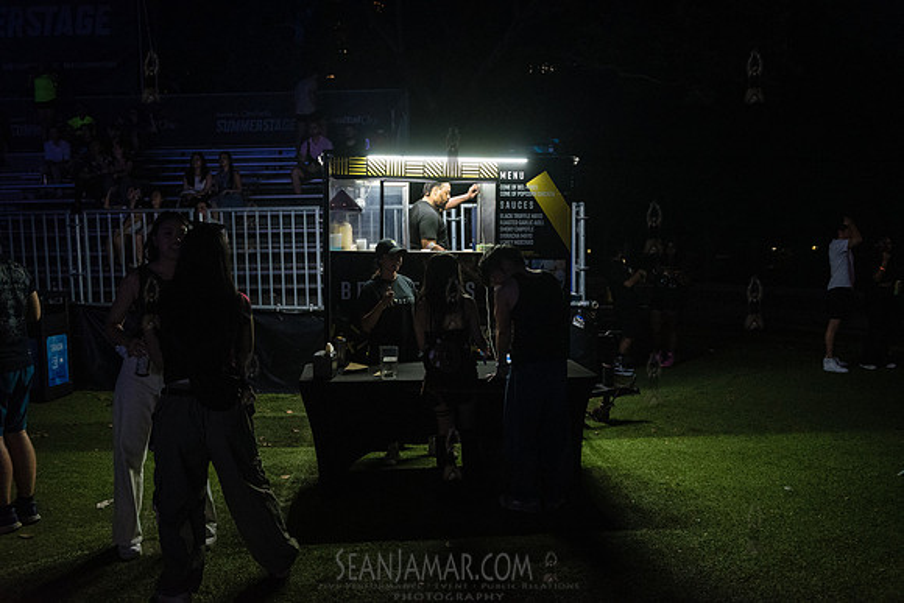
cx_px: 452
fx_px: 804
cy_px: 302
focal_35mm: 32
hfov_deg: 58.7
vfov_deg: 41.1
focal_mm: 32
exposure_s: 1/400
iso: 6400
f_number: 3.2
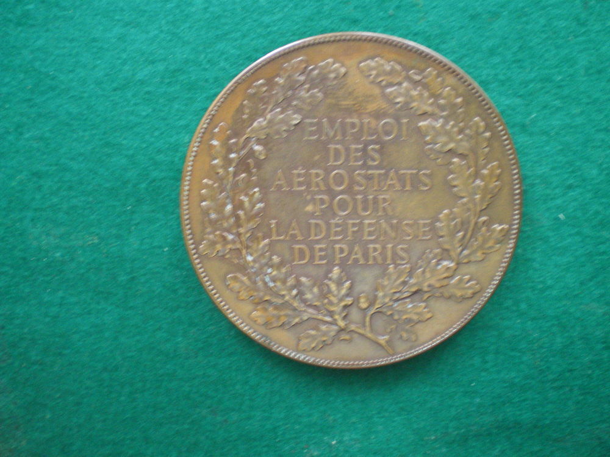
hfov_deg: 49.0
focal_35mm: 38
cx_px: 305
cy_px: 228
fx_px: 670
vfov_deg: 37.7
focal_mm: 6.3
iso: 400
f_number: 3.1
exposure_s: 1/10
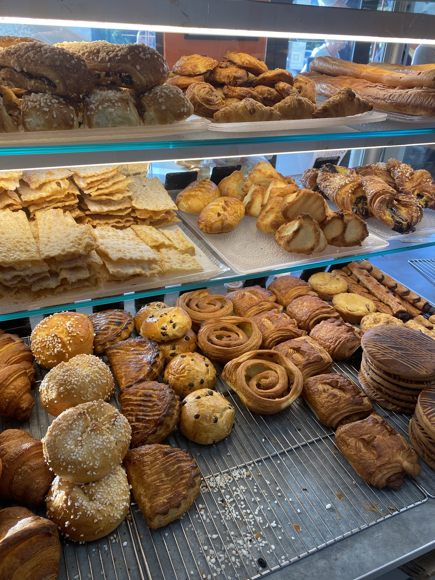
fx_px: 436
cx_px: 218
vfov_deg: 67.3
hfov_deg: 53.1
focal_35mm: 26
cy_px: 290
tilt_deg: -29.2
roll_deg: -4.9
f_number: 1.8
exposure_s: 1/161
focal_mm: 4.25
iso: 32
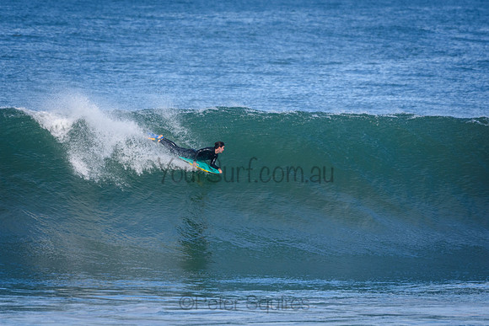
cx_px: 244
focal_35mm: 570
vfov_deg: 2.4
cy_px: 163
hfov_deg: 3.6
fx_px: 7744
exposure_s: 1/2000
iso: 500
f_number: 5.6
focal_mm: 380
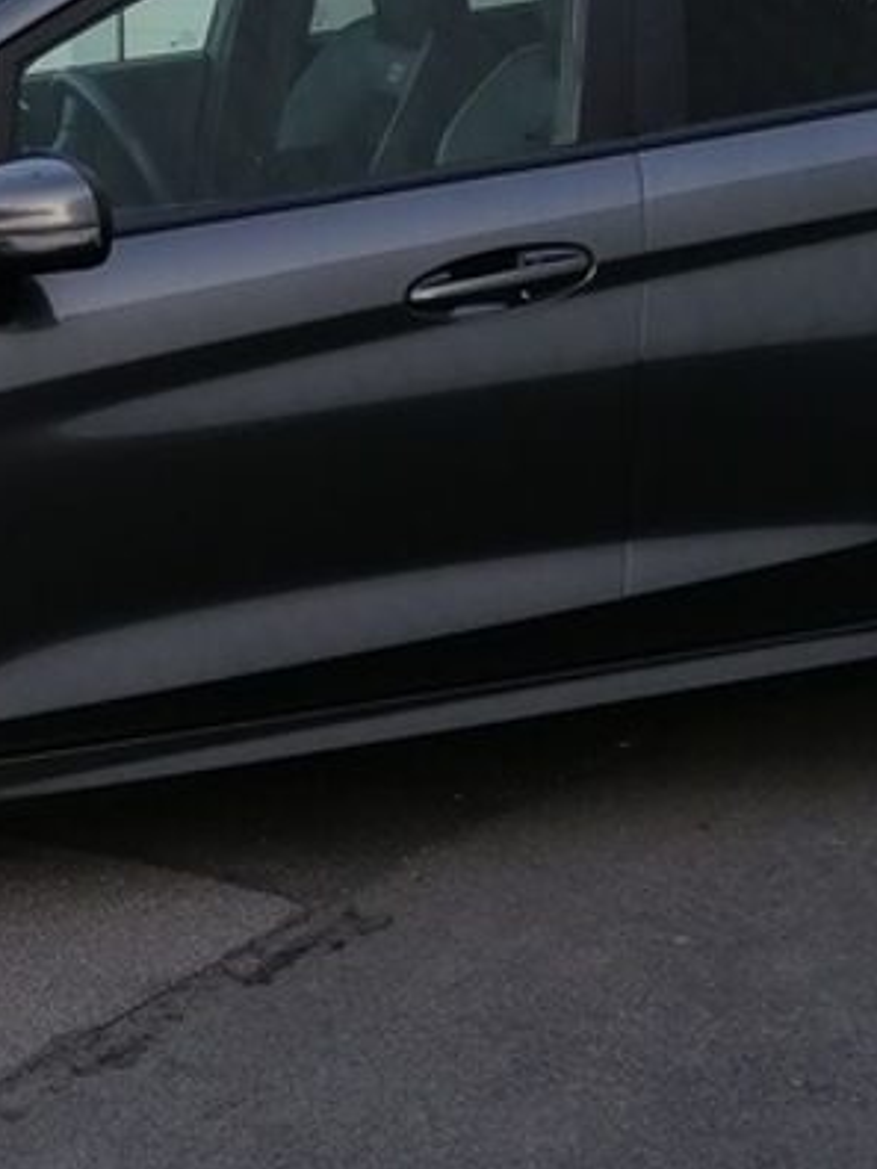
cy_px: 896
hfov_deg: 16.1
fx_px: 3074
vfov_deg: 21.3
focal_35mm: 91
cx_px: 183
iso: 50
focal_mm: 4.75
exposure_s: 1/151
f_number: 1.8
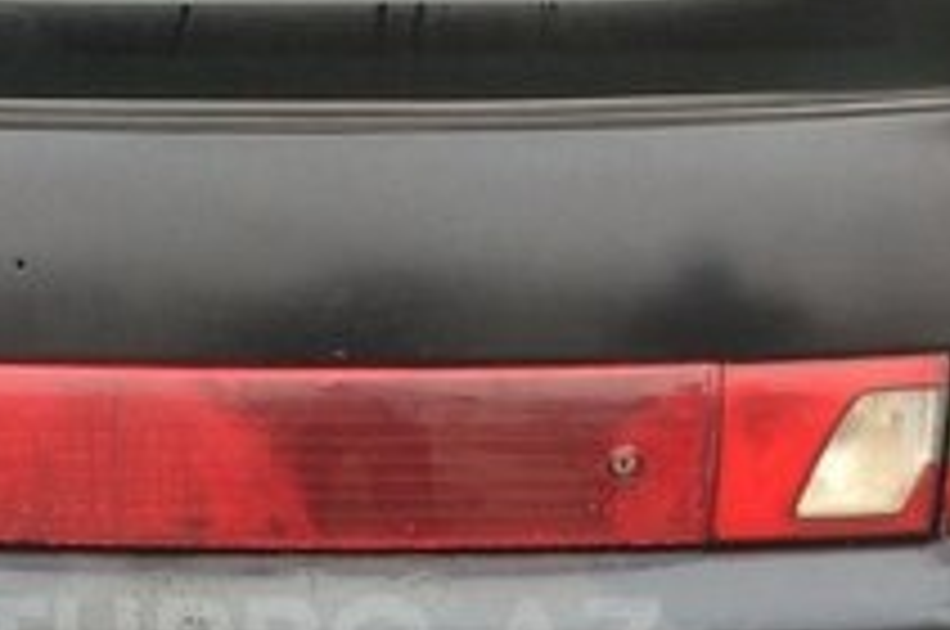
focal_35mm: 71
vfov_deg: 18.6
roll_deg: -0.6
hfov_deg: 28.3
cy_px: 648
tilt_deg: -33.8
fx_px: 1871
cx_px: 315
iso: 64
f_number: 2.2
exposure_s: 1/100
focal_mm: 4.15
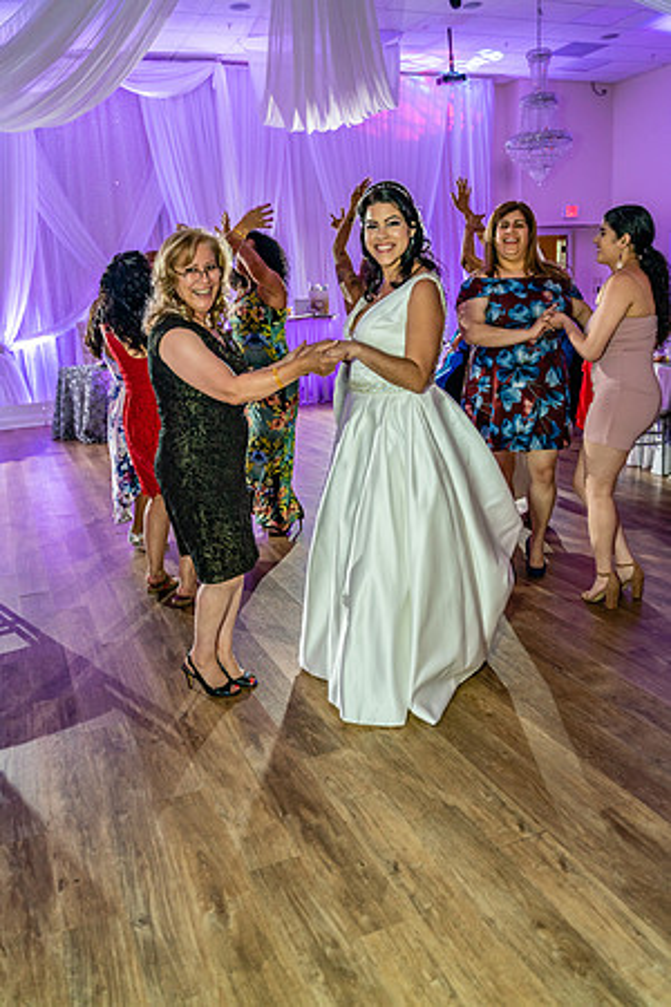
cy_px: 504
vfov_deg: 65.5
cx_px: 336
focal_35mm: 28
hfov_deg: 46.4
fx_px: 783
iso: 1250
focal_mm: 28
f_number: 2.8
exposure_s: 1/125
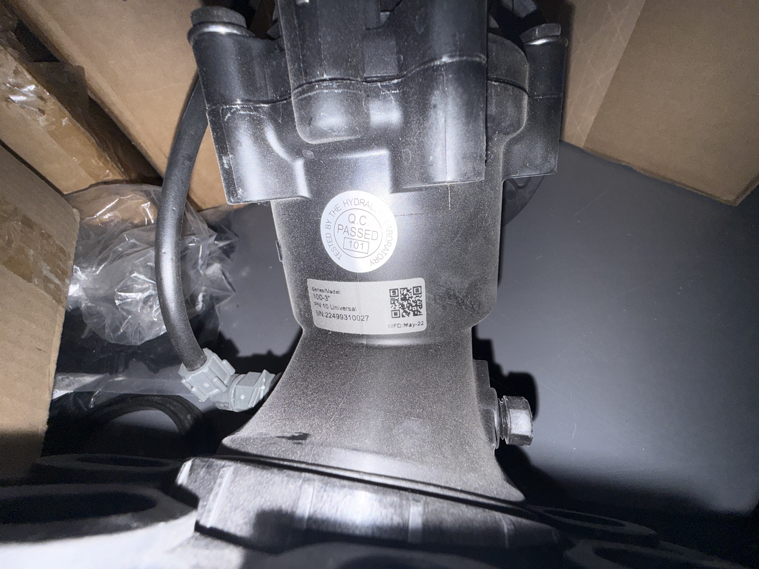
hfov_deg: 102.1
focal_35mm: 14
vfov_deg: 85.7
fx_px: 307
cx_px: 380
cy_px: 284
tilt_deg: -52.8
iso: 32
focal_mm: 2.22
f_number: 2.2
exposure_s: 1/122
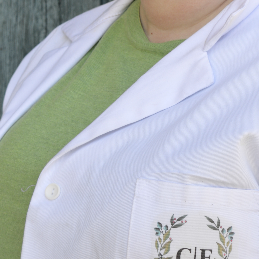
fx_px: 1313
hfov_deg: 11.3
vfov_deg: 11.2
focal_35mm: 155
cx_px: 126
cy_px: 20
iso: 140
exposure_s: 1/125
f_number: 5.6
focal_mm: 45
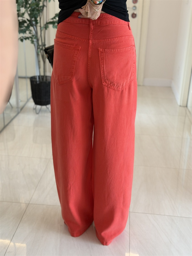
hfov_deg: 30.3
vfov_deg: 39.7
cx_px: 96
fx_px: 355
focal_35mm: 48
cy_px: 128
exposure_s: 1/60
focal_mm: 6.76
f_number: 1.78
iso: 200
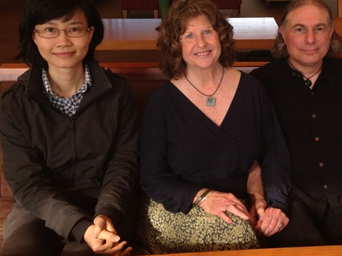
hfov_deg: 35.3
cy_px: 87
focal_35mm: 53
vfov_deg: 27.4
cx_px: 263
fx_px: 524
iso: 80
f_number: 2.4
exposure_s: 1/120
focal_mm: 4.13
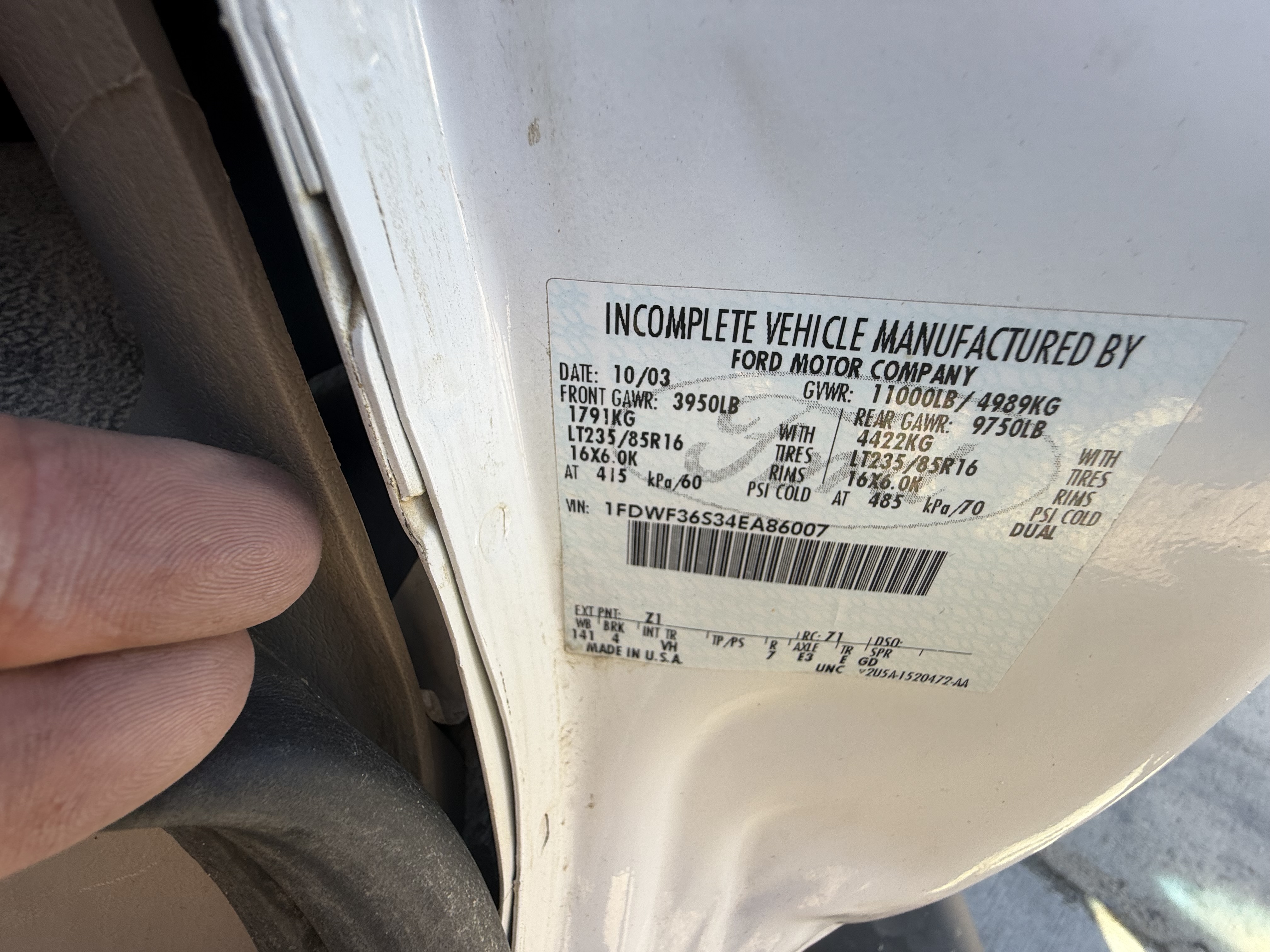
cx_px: 635
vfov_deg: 85.7
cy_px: 476
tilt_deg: -31.7
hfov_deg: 102.1
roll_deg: +5.2
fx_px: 514
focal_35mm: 14
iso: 40
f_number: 2.2
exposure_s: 1/160
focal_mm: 2.22
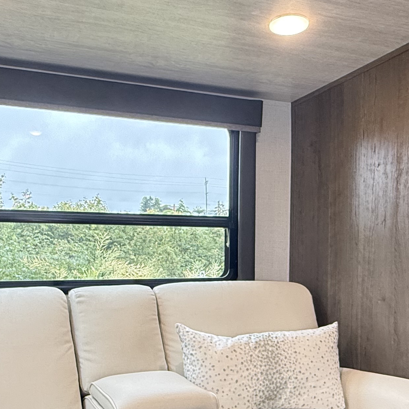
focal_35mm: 40
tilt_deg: -2.8
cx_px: 190
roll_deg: +0.5
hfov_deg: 41.8
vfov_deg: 41.2
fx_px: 535
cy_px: 281
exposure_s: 1/99
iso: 320
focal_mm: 2.22
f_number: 2.2
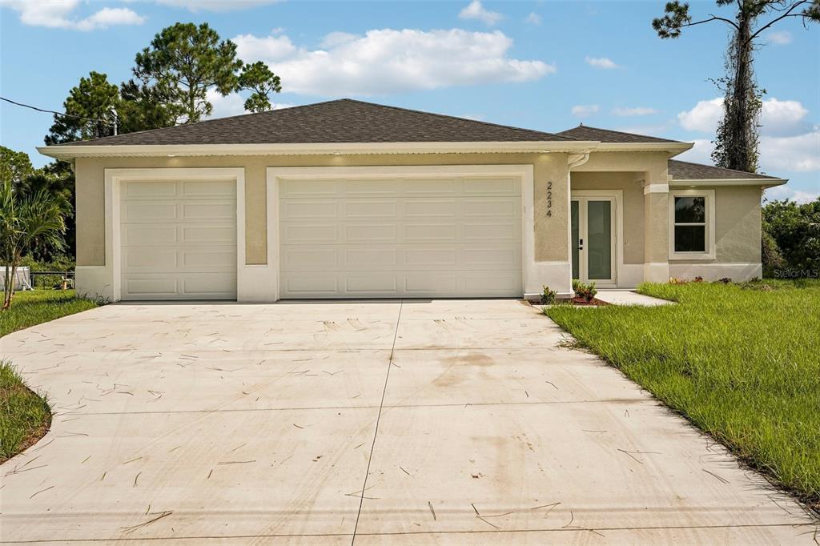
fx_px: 672
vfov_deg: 44.2
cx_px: 410
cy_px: 273
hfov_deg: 62.8
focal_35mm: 30
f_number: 8
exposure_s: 1/2500
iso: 400
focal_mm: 29.5
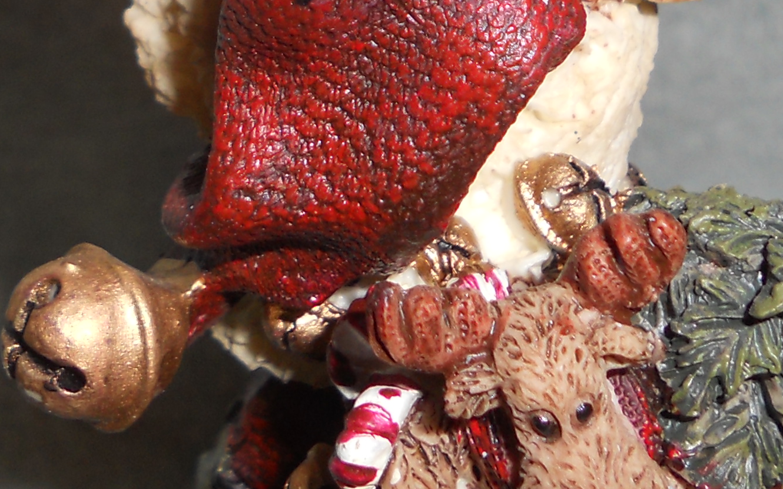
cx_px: 93
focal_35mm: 102
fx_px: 2176
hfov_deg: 20.0
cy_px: -272
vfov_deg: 12.2
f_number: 8.8
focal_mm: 5.8
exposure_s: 1/25
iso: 80
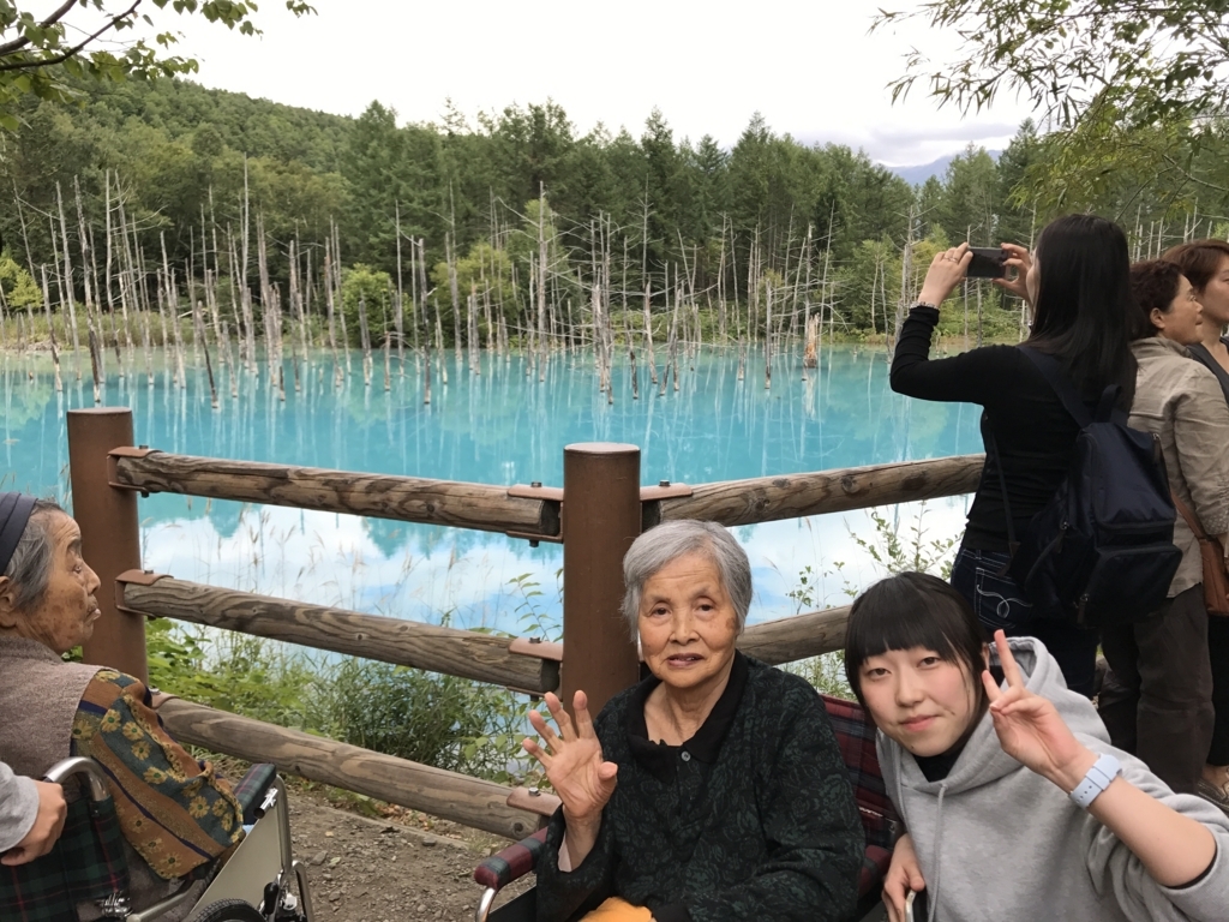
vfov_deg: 49.7
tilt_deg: -7.1
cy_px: 461
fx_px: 994
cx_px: 614
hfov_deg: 63.4
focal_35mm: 28
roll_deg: -0.6
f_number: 1.8
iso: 20
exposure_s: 1/431
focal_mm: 3.99
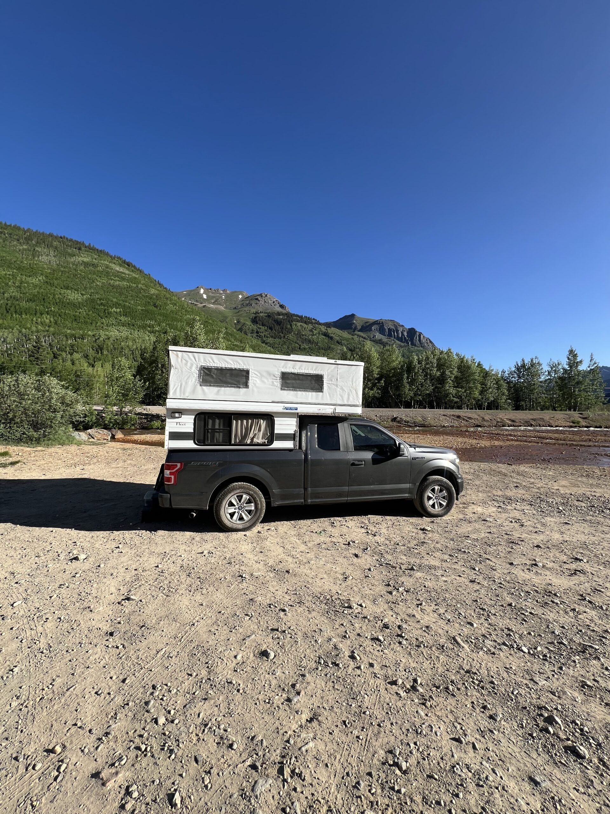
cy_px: 407
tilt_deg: +1.1
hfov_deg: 89.9
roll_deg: +0.1
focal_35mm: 13
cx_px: 305
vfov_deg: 106.2
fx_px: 305
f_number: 1.8
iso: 32
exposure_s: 1/1277
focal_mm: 1.57
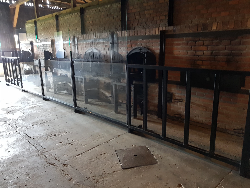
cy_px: 94
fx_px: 188
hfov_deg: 67.3
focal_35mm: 26
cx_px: 125
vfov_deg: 53.1
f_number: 1.7
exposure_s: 1/11
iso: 200
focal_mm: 4.2
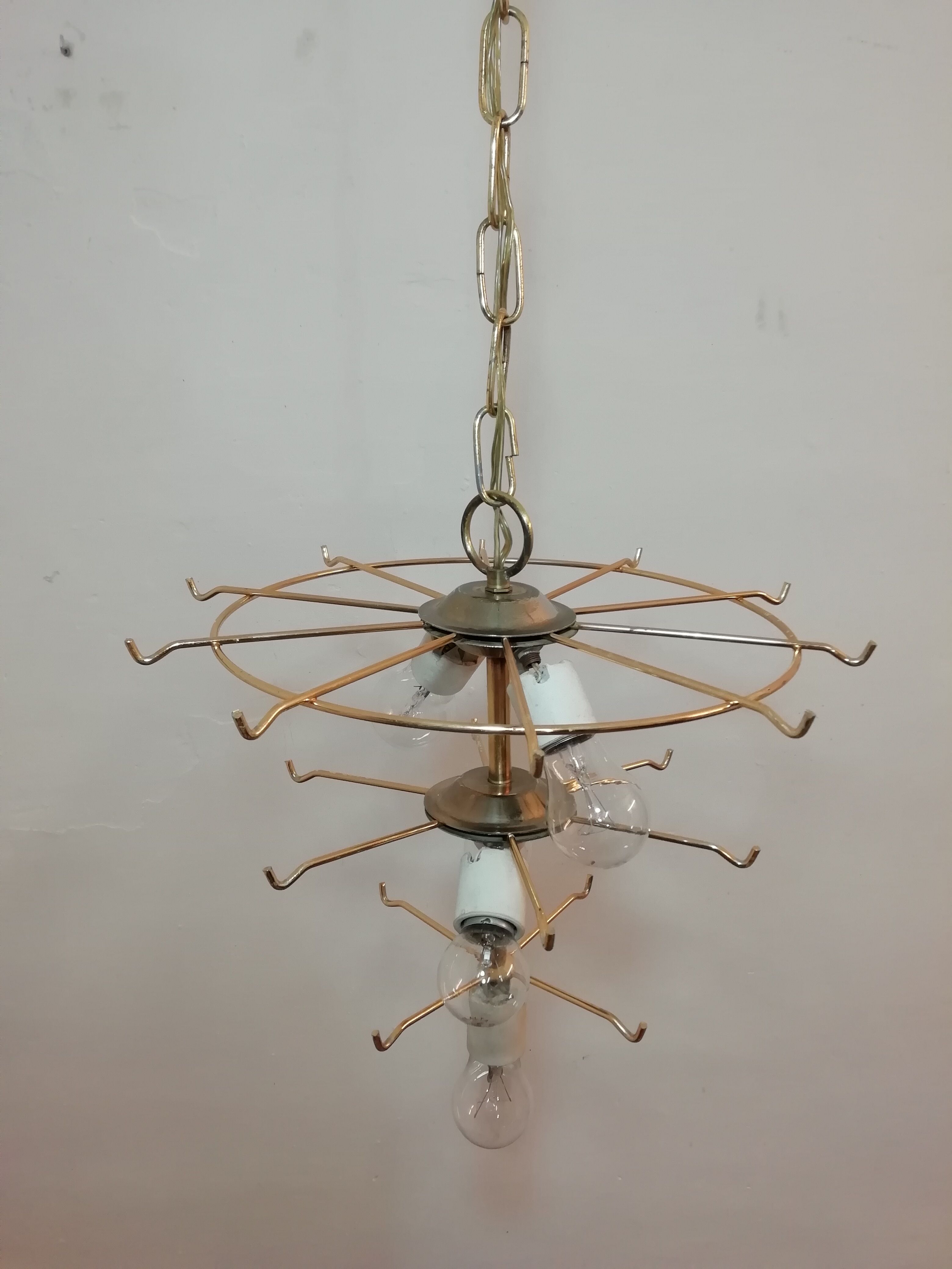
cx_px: 476
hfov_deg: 53.1
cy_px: 634
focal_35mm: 26
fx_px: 953
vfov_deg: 67.3
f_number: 2.2
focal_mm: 3.46
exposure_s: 1/33.3
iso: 100
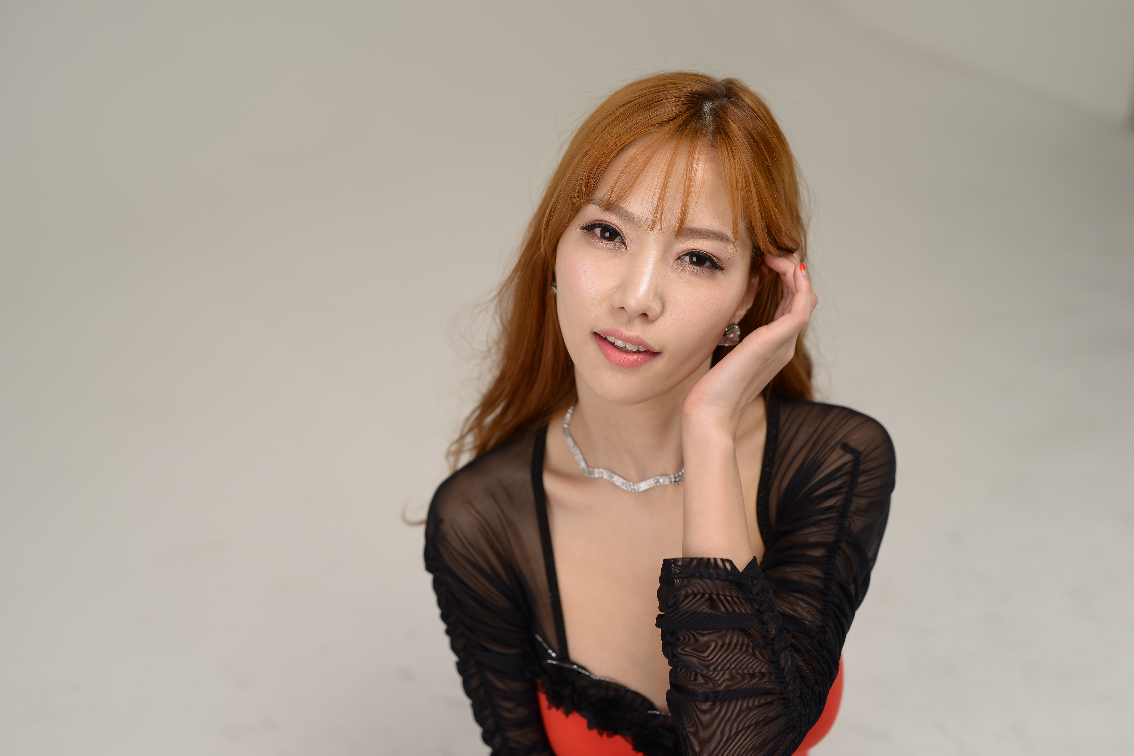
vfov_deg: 27.0
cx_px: 567
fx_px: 1575
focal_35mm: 50
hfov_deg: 39.6
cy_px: 378
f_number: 2.2
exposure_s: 1/160
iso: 160
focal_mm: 50
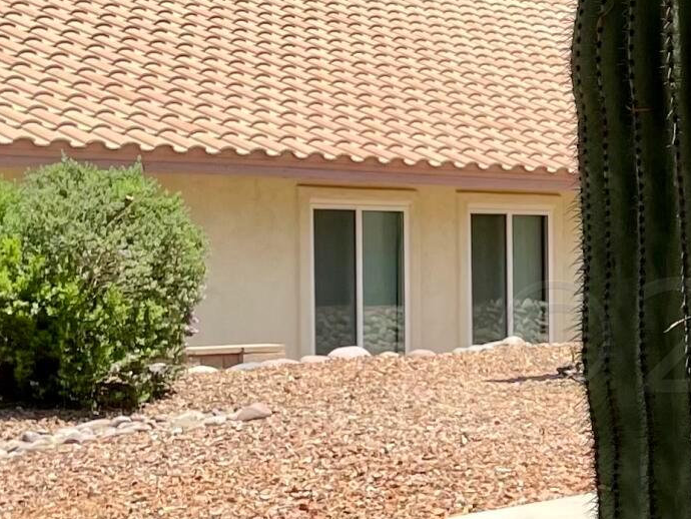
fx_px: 2256
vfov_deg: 13.1
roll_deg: -0.1
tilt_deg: -3.0
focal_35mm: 113
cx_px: 1099
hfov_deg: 15.7
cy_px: 336
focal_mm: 4.2
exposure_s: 1/2092
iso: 32
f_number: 1.6
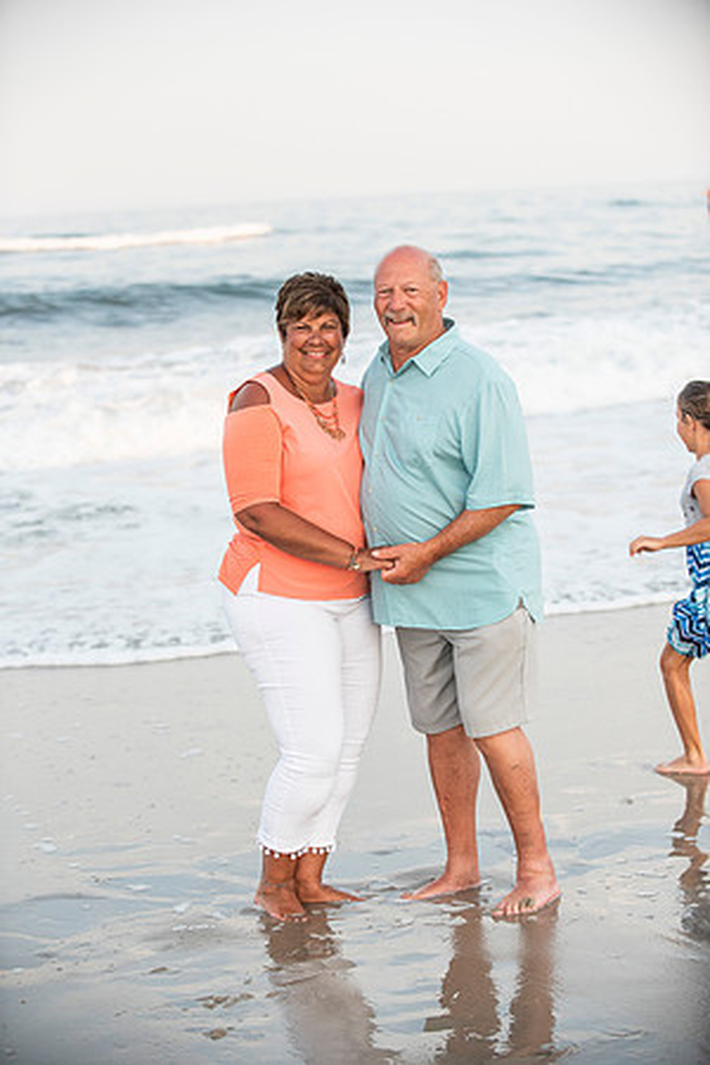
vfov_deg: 24.8
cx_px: 355
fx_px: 2426
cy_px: 532
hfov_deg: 16.7
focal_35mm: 82
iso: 800
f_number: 3.5
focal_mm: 82
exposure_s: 1/1600
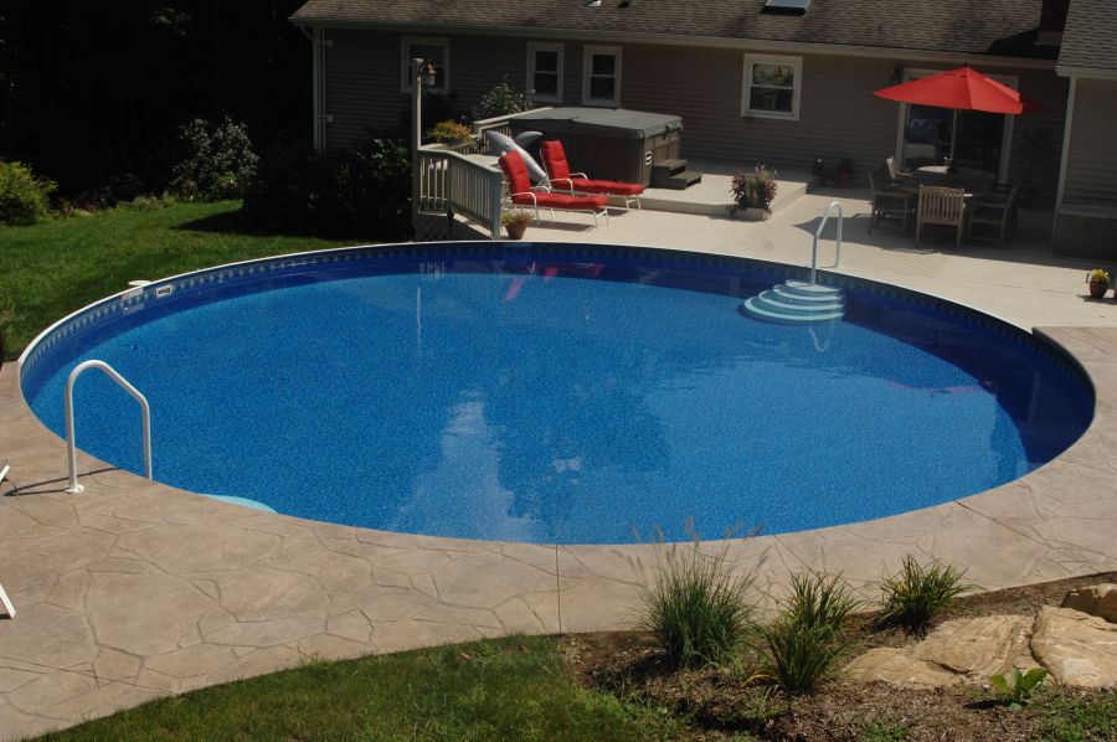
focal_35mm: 42
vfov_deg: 31.8
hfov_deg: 46.4
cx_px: 558
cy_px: 371
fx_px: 1302
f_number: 8
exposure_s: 1/250
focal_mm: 28
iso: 100
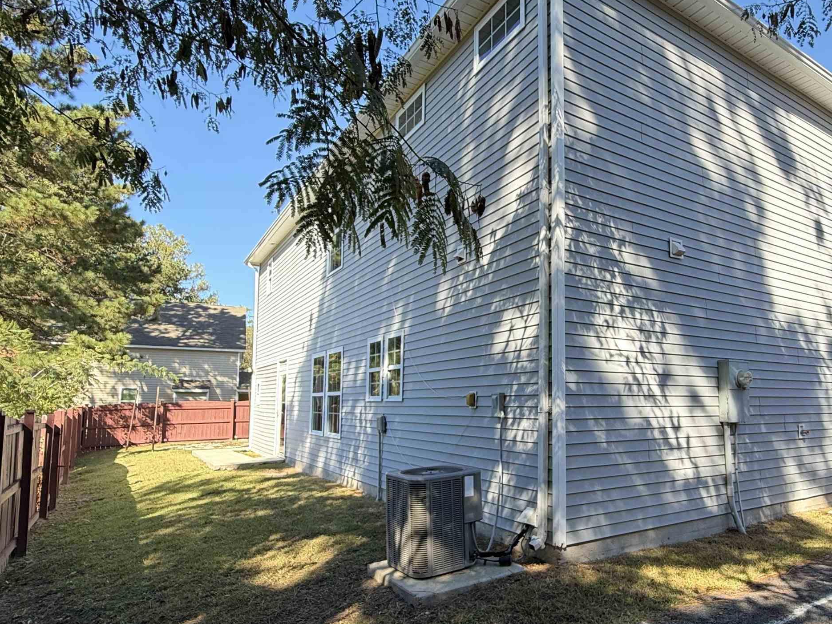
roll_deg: +0.6
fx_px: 553
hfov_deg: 72.2
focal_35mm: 23
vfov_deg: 58.6
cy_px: 359
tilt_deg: +4.9
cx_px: 540
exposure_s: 1/121
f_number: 2.2
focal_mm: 2.22
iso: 80
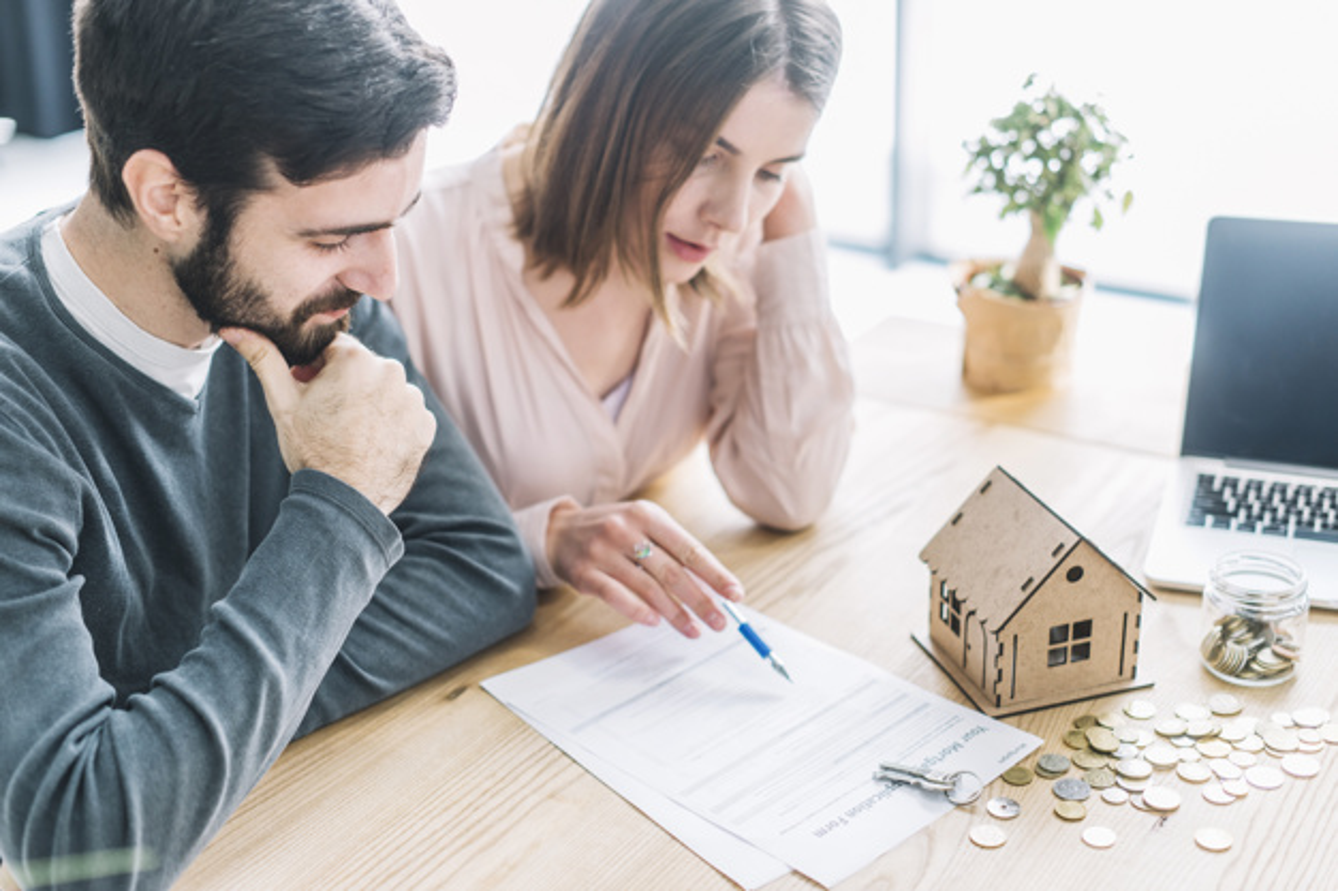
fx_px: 1858
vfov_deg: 27.0
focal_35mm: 50
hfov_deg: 39.6
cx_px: 669
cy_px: 446
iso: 250
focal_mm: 50
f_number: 2.5
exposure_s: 1/100
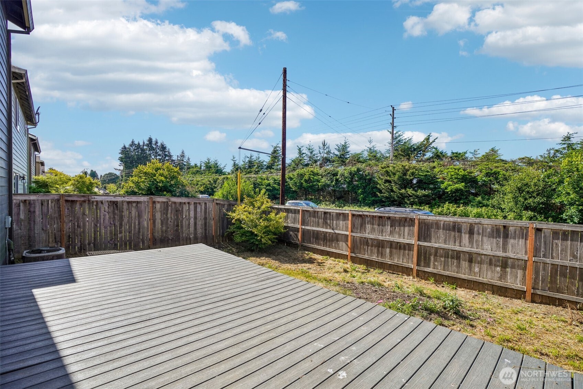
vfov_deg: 73.7
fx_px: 259
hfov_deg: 96.7
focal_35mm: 16
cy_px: 194
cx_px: 292
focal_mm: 16
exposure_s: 1/1000
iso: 400
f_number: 8
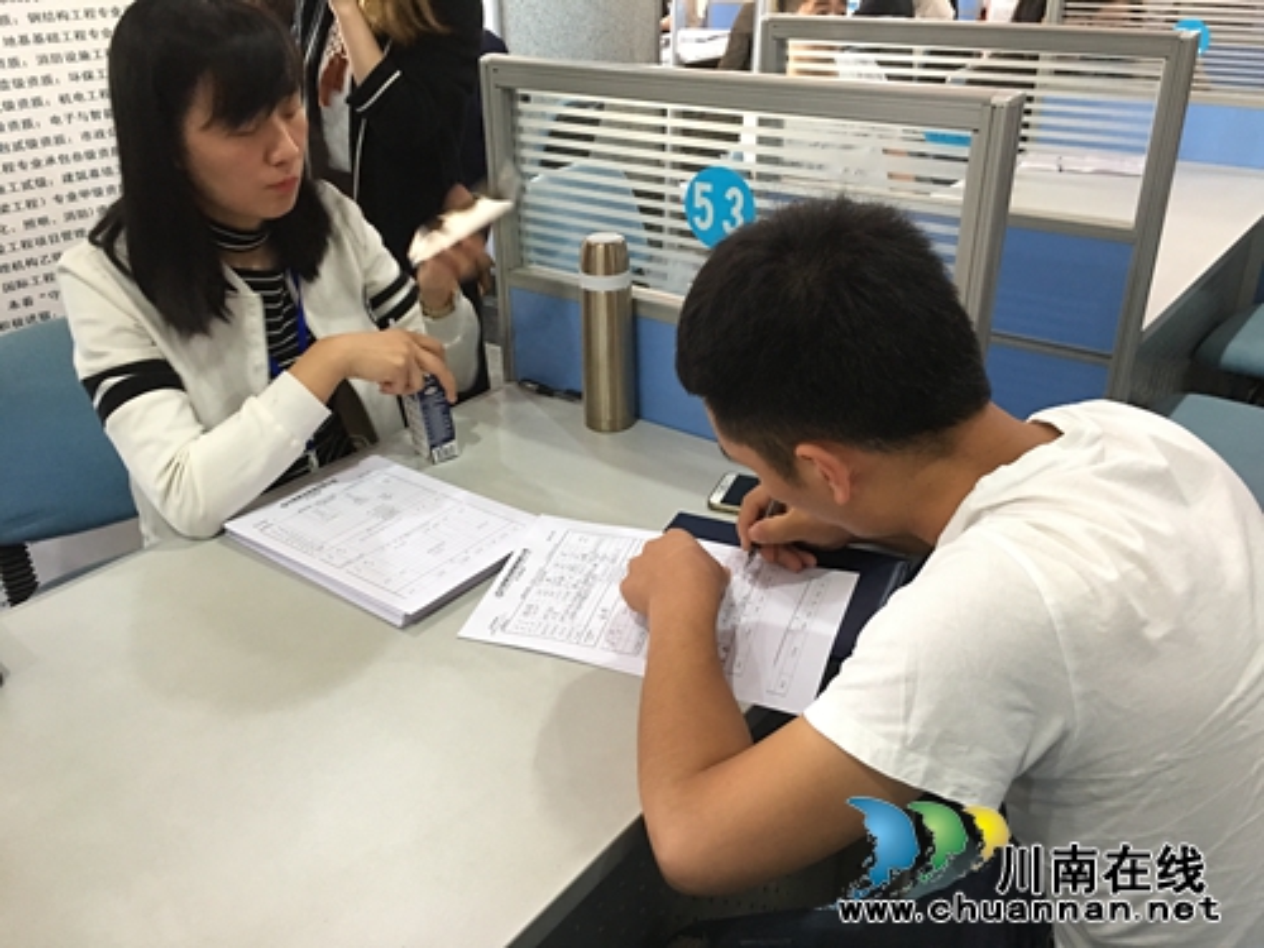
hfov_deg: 61.7
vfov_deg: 48.2
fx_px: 1059
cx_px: 632
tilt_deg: -26.1
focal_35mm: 29
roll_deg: +0.6
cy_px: 474
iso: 125
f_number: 2.2
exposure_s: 1/8
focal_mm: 4.15
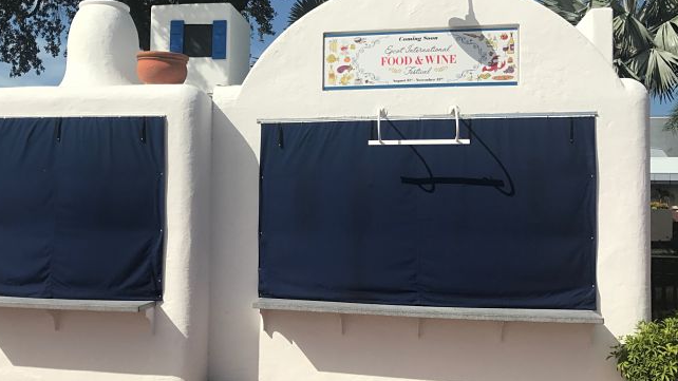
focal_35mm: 38
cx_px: 274
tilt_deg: +2.9
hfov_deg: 52.5
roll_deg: -0.9
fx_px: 683
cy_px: 193
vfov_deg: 31.2
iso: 20
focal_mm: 3.99
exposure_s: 1/4808
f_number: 1.8
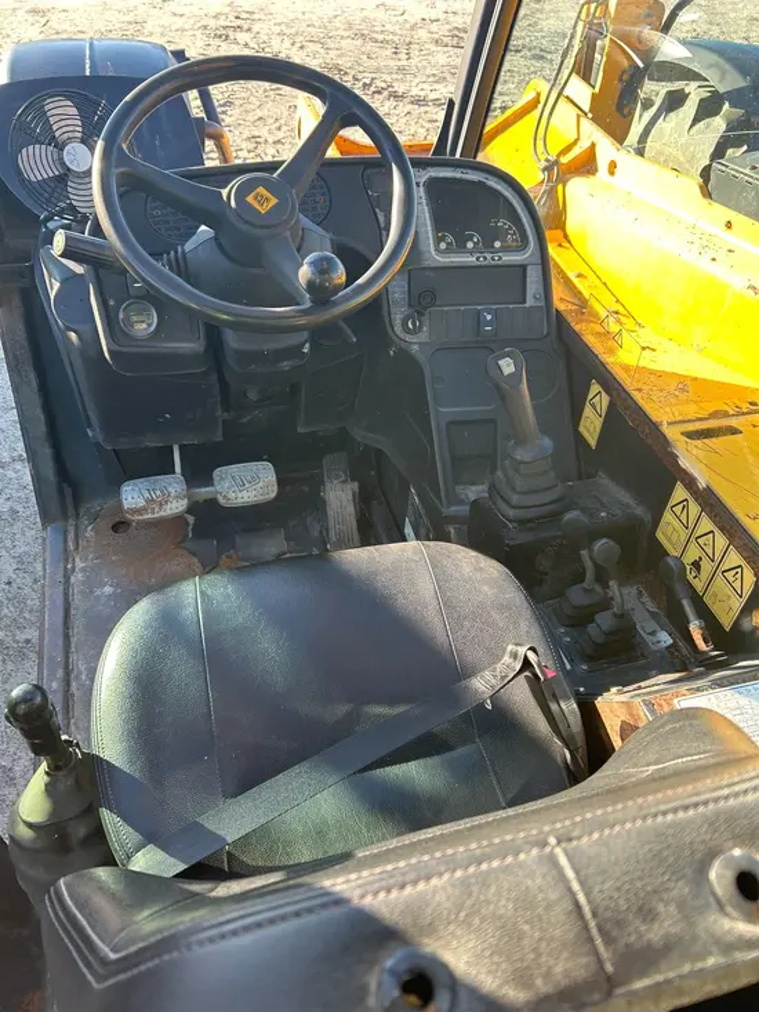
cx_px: 380
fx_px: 760
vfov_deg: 67.3
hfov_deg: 53.1
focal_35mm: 26
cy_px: 506
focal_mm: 5.7
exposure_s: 1/181
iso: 50
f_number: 1.5
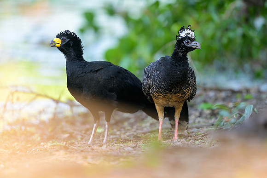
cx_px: 139
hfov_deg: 4.1
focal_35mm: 506
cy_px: 92
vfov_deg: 2.7
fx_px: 3752
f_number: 2.8
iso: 280
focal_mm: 400
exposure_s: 1/500
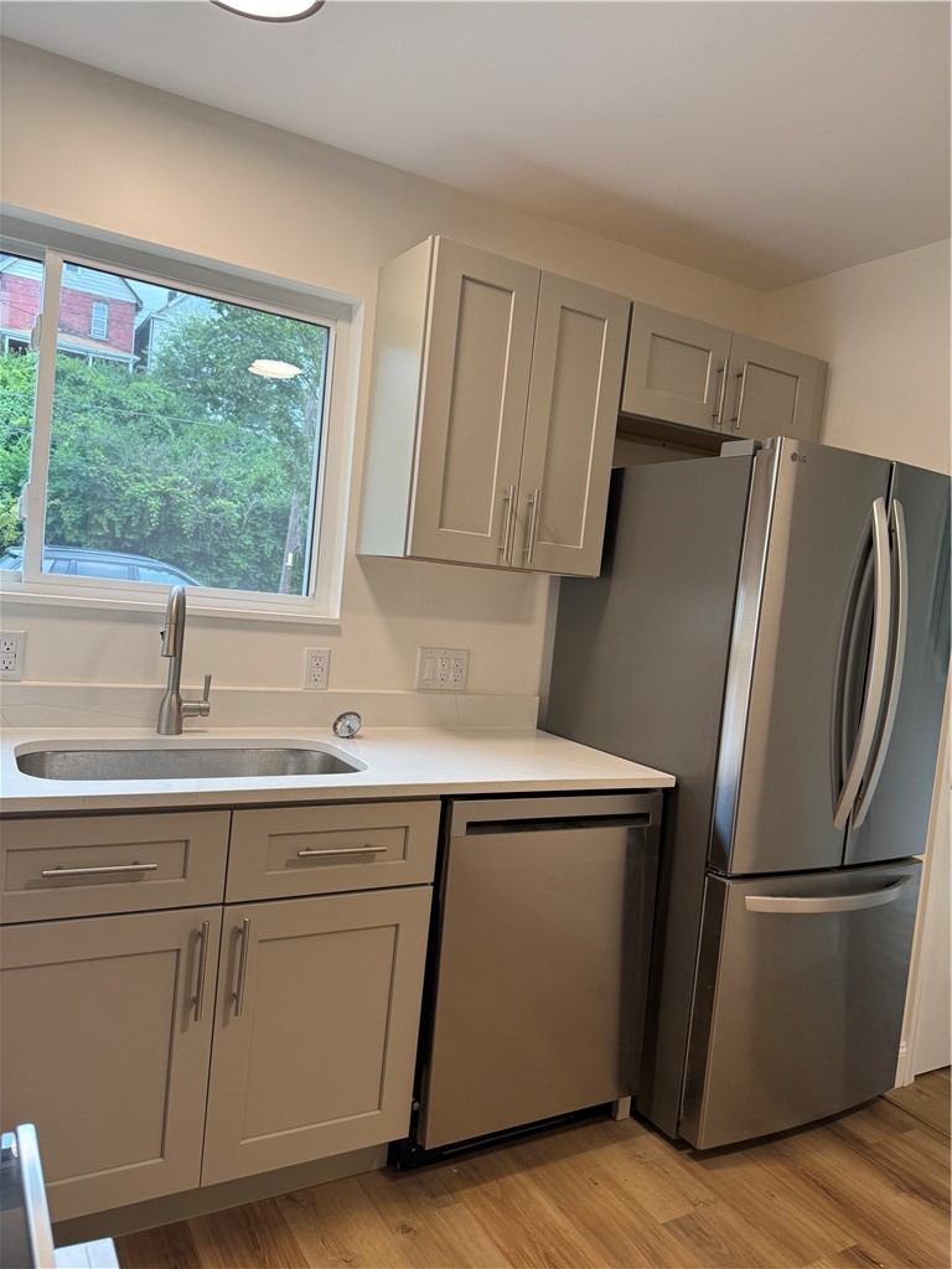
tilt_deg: -3.1
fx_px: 880
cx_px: 476
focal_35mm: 24
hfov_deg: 56.8
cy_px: 634
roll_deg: -6.0
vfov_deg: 71.6
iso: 160
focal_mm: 6.76
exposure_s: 1/120
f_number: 1.78
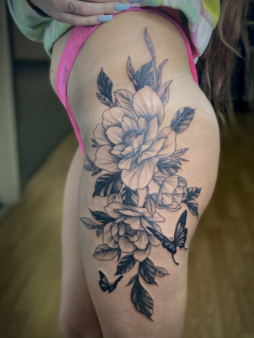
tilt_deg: -17.1
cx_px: 127
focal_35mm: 52
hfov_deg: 28.0
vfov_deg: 36.8
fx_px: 509
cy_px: 169
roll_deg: +0.1
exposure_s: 1/120
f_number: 2
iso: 100
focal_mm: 6
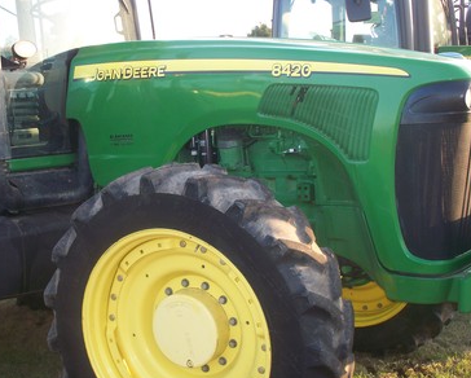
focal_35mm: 51
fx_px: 712
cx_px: 172
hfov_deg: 36.4
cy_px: 180
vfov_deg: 29.7
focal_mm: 7.54
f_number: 2.8
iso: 80
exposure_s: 1/100
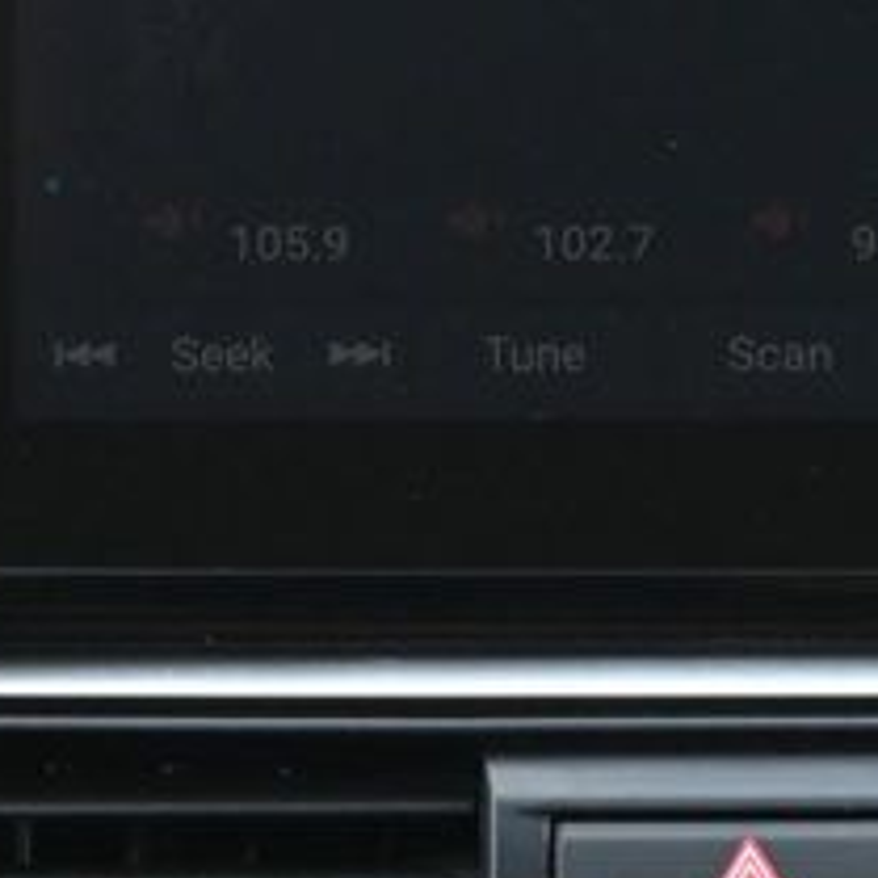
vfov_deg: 6.5
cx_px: 744
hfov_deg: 6.5
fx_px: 7722
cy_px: 689
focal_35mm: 269
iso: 900
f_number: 6
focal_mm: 43
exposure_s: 1/125
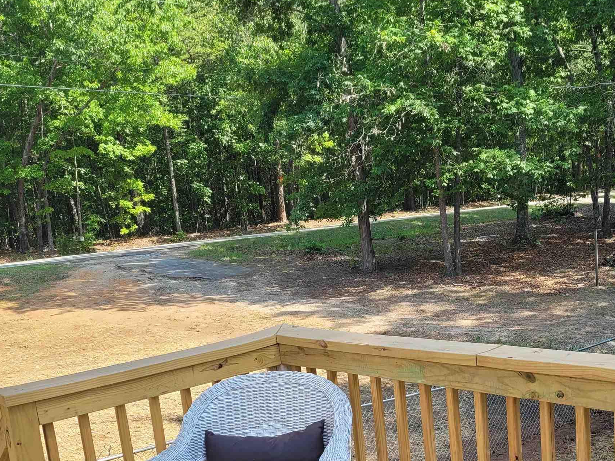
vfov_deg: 29.9
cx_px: 410
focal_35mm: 47
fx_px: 835
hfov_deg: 39.9
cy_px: 394
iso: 40
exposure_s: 1/734
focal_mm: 5.4
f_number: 1.8
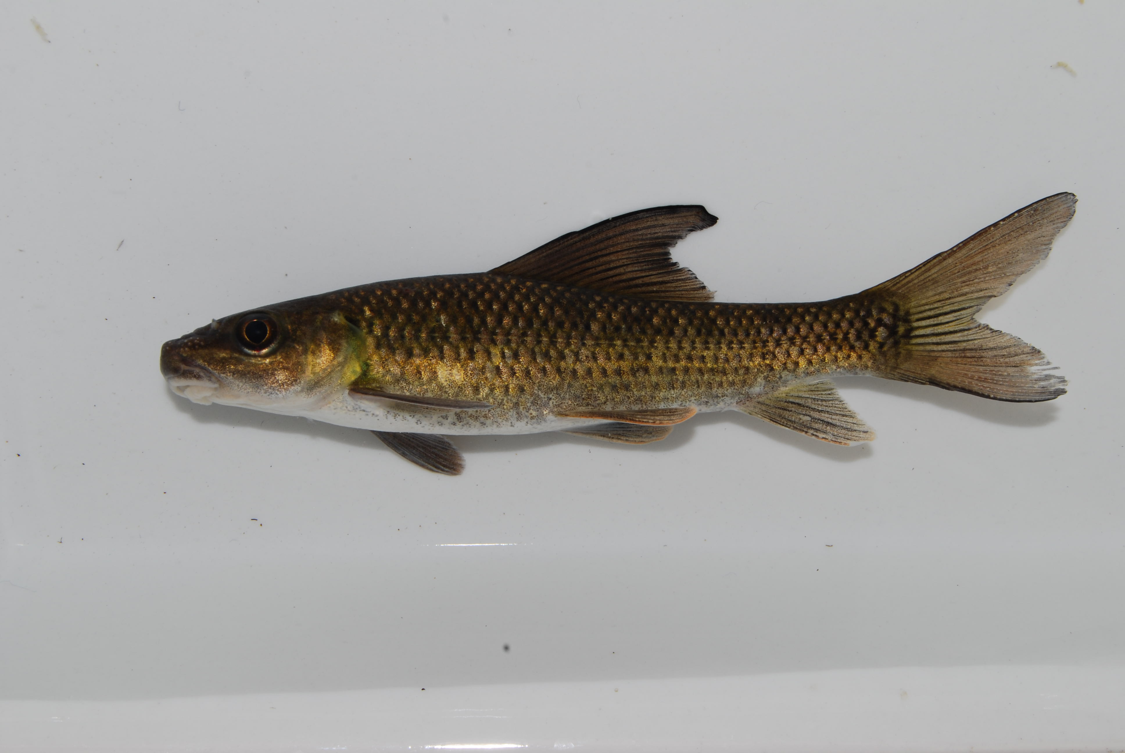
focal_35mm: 68
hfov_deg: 29.8
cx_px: 562
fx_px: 2112
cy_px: 376
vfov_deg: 20.2
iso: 100
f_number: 18
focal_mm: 45
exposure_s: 1/100
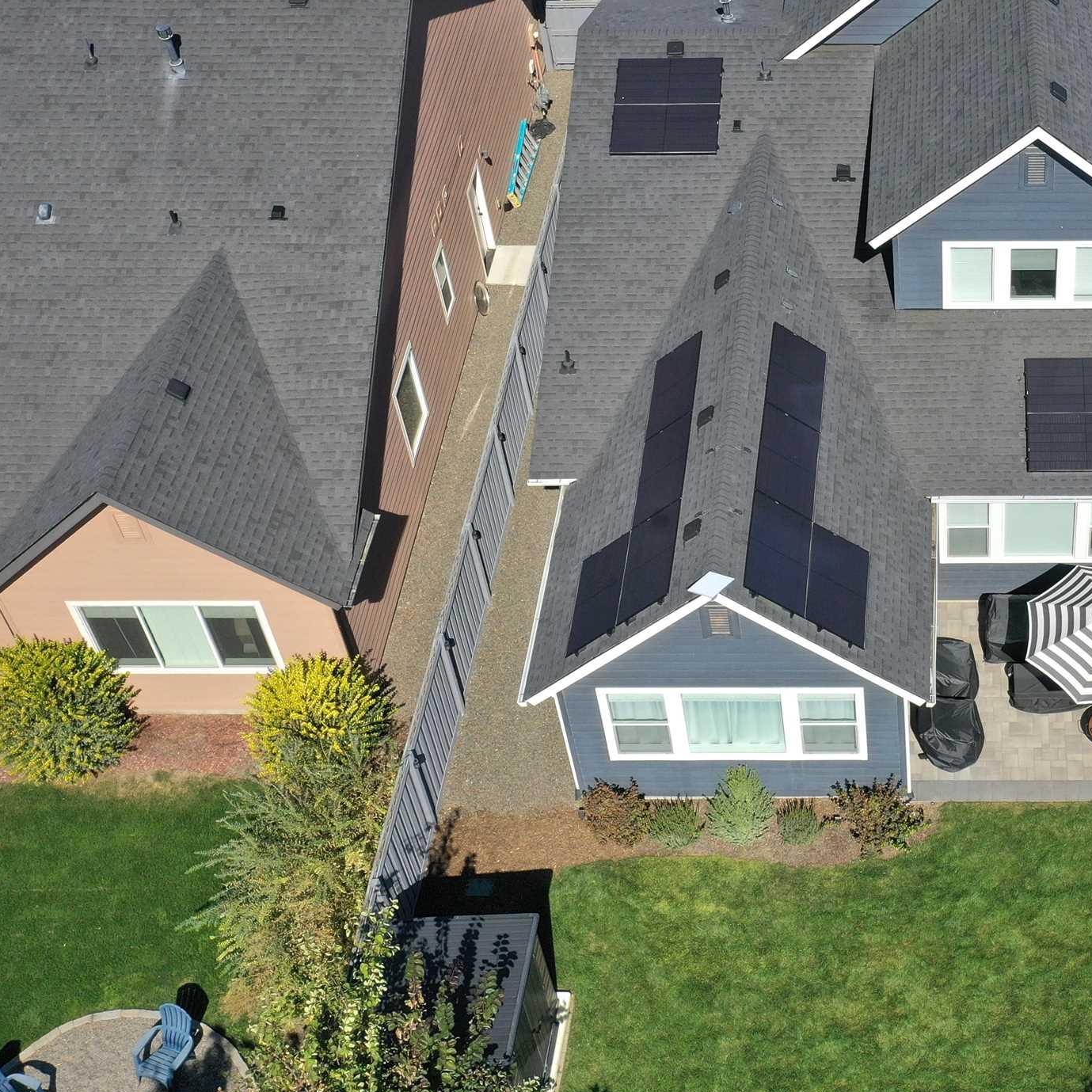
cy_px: 468
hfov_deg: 30.9
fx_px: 1892
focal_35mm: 53
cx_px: 961
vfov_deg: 32.2
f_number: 6.3
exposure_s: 1/667
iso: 100
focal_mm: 10.26
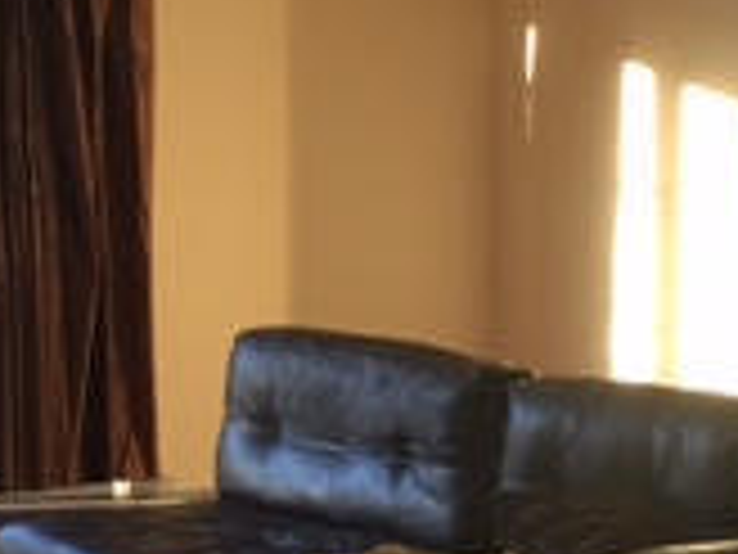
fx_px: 2409
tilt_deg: -4.4
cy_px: 252
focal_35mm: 113
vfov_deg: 13.1
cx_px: 148
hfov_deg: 17.3
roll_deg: +0.5
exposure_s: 1/30
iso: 50
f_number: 2.2
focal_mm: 4.15
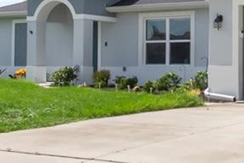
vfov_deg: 15.2
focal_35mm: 90
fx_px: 611
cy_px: 42
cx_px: 253
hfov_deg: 21.7
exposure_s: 1/125
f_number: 22
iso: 250
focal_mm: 17
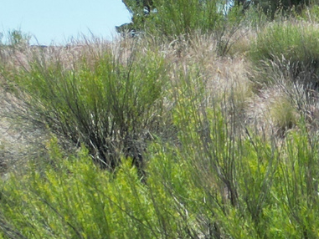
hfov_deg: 13.1
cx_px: 656
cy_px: 409
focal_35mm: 129
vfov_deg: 10.9
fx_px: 1189
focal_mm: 6.72
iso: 140
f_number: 1.7
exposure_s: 1/2500
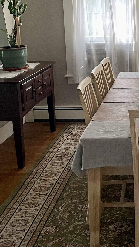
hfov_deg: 17.7
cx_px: 189
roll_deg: +0.1
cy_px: 81
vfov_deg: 33.0
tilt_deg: -12.9
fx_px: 413
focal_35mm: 63
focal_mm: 4.2
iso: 160
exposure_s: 1/60
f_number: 1.6
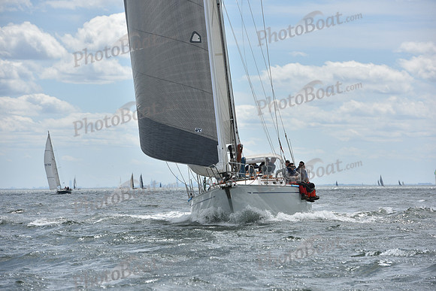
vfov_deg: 7.0
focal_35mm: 195
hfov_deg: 10.5
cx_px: 218
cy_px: 146
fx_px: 2362
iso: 320
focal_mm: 195
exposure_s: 1/1250
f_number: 9
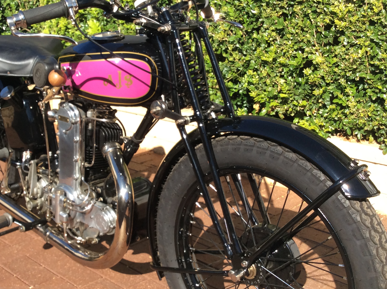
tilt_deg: -16.5
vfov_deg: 30.2
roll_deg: +2.4
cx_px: 129
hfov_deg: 39.2
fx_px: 536
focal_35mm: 48
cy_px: 143
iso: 32
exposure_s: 1/763
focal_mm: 3.3
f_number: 2.4
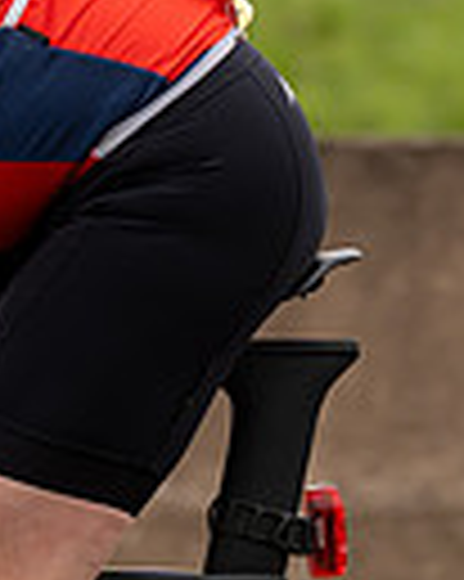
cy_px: 50
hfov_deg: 3.0
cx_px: 32
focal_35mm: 516
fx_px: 8868
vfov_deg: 3.8
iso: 250
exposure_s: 1/1000
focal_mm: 102
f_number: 3.5
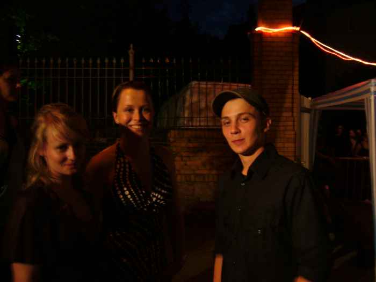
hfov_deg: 52.6
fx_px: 380
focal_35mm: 35
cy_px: 141
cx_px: 188
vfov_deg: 40.7
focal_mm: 5.8
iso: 200
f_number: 2.8
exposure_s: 1/8
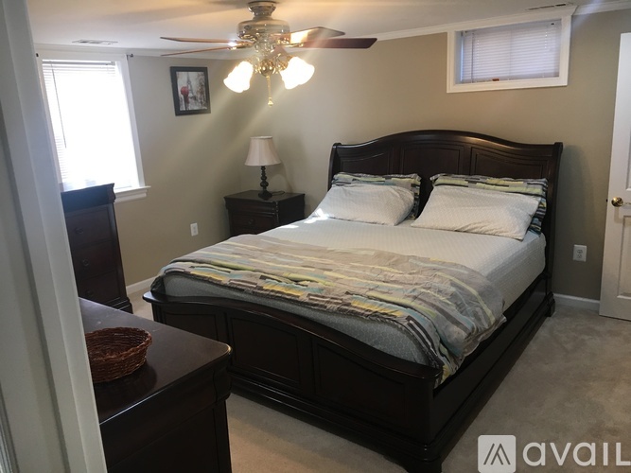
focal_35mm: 29
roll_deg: +3.3
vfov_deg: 48.2
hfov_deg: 61.7
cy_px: 236
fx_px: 529
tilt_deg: -15.4
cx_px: 316
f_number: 2.2
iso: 40
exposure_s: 1/30
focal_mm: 4.15
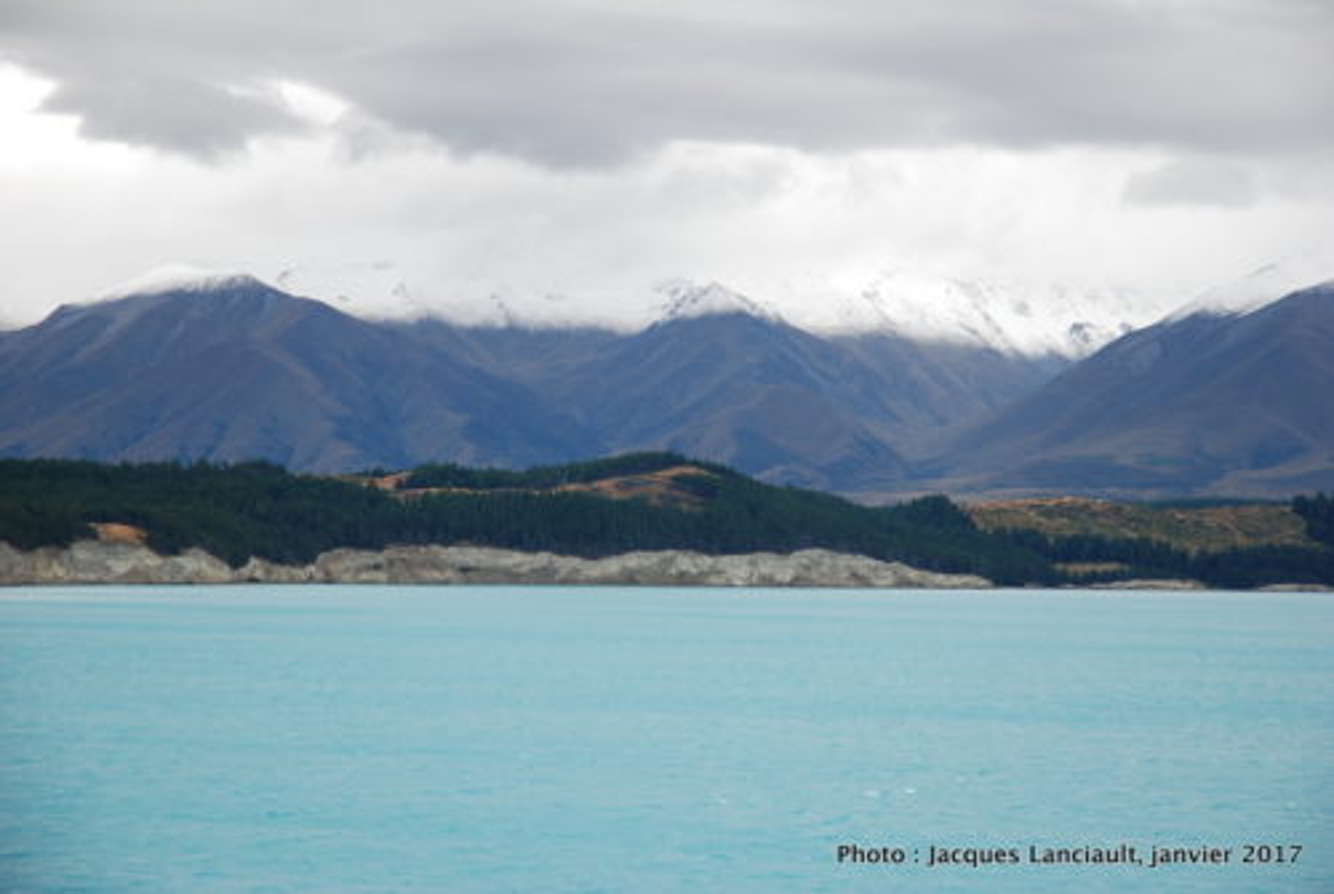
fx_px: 3897
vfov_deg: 13.1
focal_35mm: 105
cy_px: 447
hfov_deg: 19.4
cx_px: 667
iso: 100
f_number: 4.5
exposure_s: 1/320
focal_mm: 70
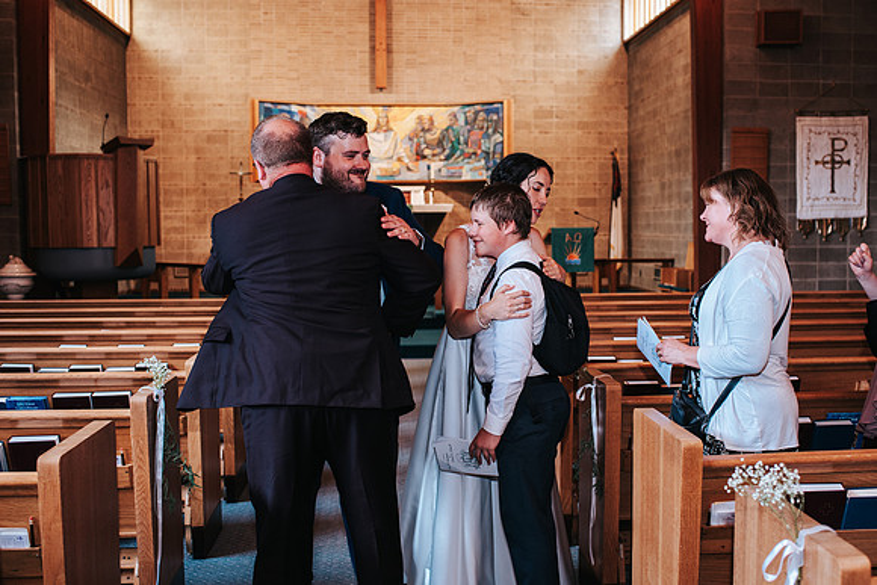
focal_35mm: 39
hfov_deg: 49.9
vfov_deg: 34.6
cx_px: 474
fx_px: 941
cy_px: 293
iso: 1000
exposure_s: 1/125
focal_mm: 35
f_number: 3.2
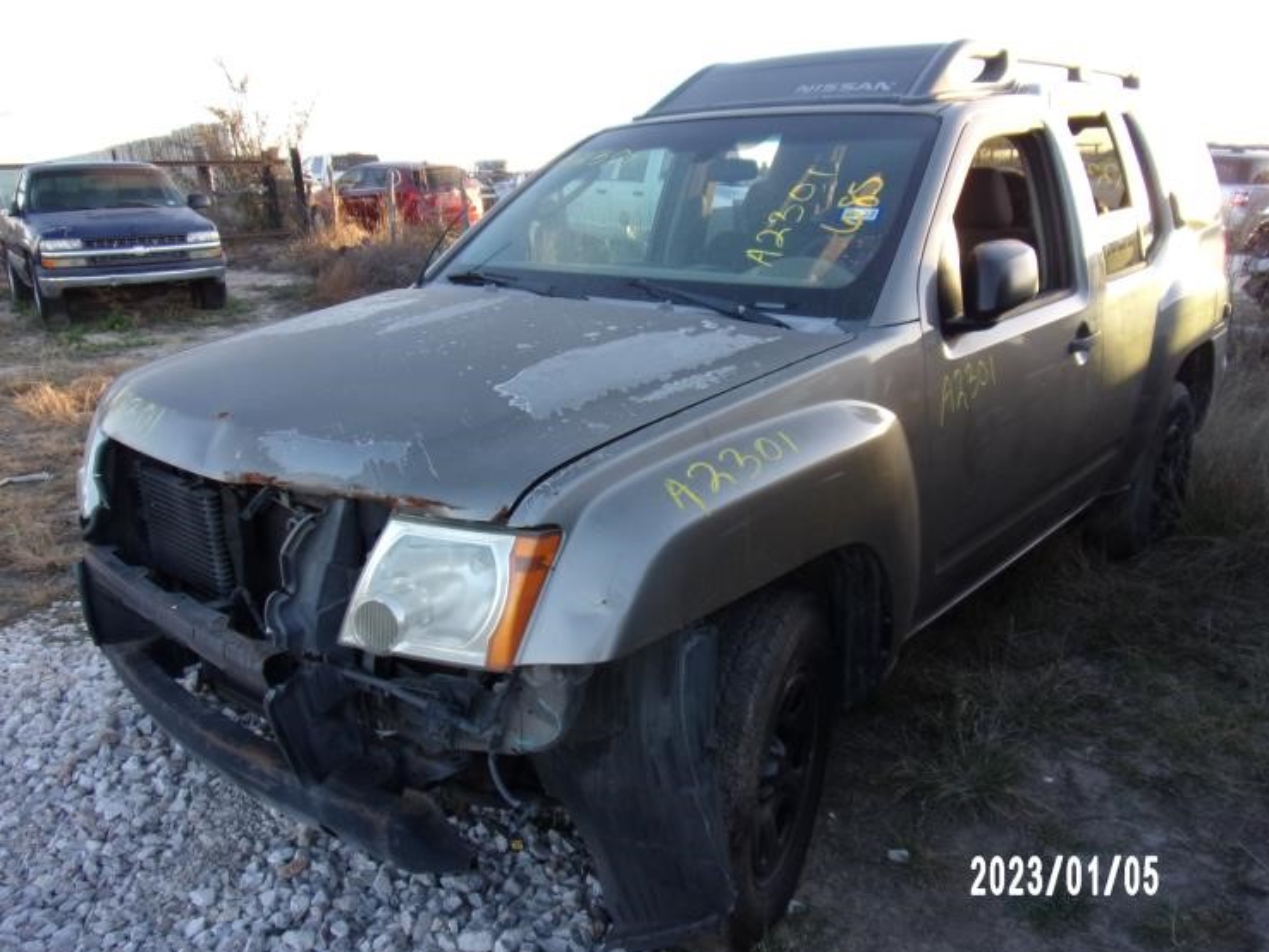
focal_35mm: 26
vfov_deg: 53.1
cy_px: 474
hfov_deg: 67.2
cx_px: 674
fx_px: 953
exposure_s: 1/85
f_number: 3.3
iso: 80
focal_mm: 4.3
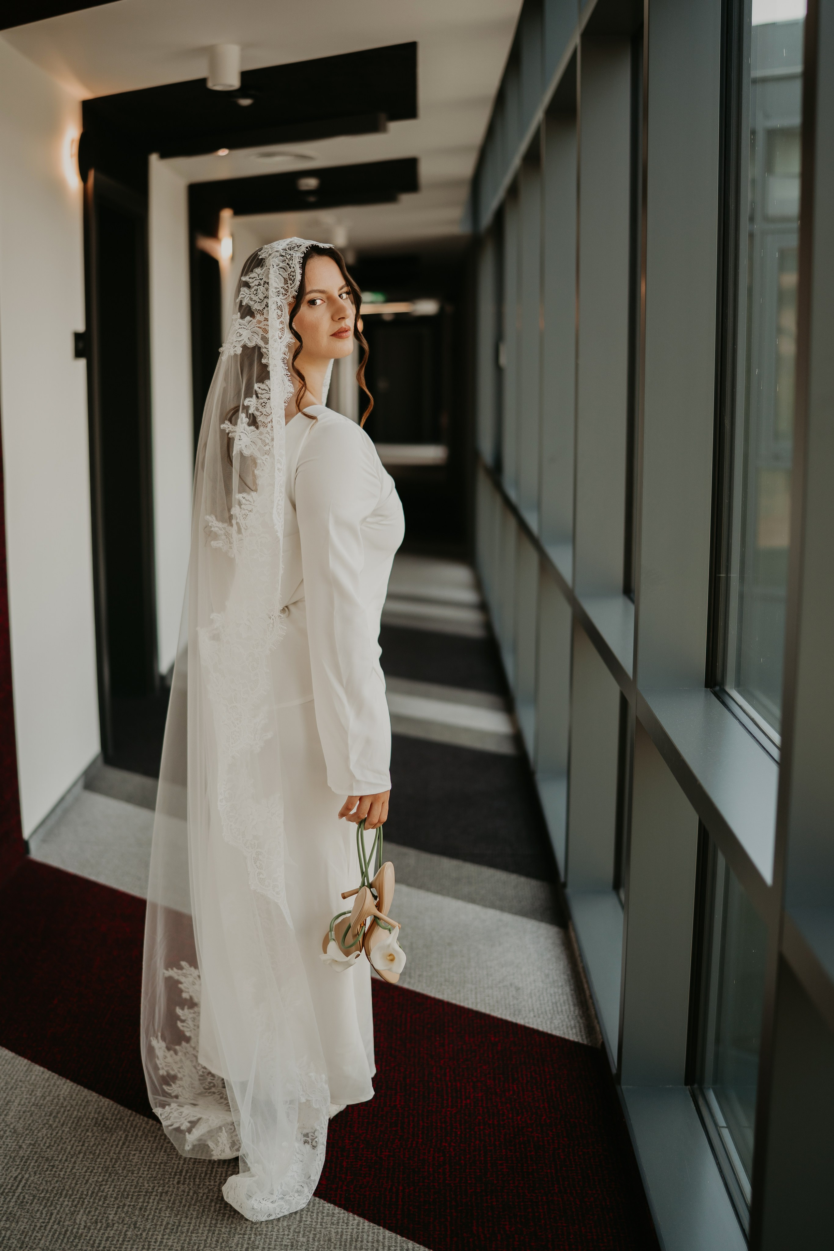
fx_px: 1216
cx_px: 417
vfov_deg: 54.4
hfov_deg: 37.9
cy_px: 626
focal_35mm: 35
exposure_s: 1/640
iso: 160
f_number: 1.4
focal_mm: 35
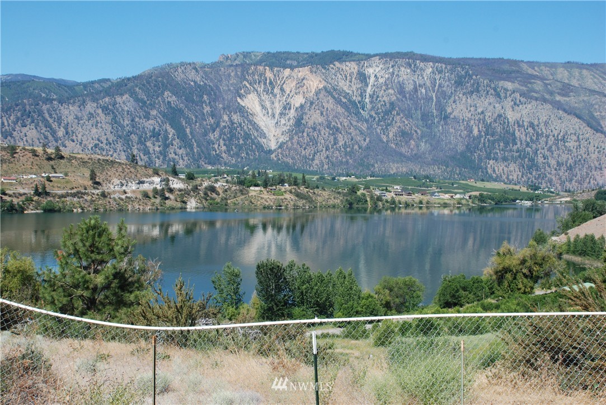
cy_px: 202
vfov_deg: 29.0
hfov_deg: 42.3
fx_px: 783
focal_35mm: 46
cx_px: 303
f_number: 7.1
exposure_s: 1/200
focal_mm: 31
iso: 200
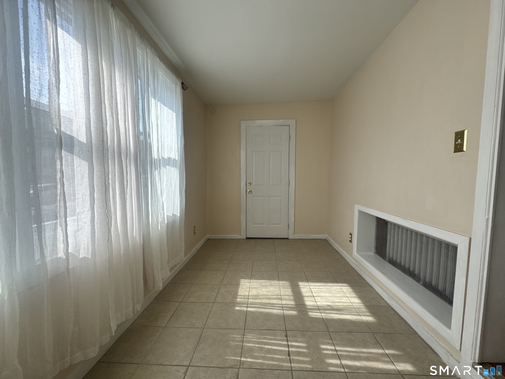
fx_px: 204
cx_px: 252
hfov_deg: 102.1
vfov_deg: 85.7
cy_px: 190
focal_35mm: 14
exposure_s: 1/338
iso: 40
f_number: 2.2
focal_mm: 2.22
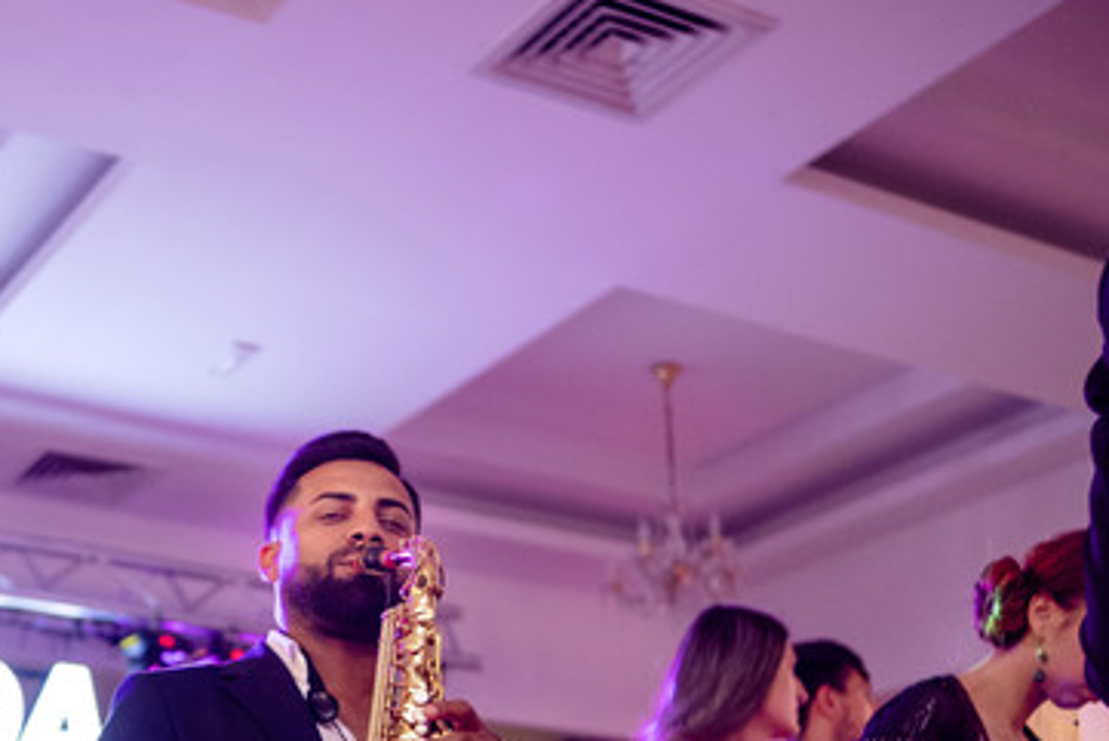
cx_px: 301
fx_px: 1911
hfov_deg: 31.9
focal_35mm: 62
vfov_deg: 21.5
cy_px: 650
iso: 1000
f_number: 1.4
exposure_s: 1/200
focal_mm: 23
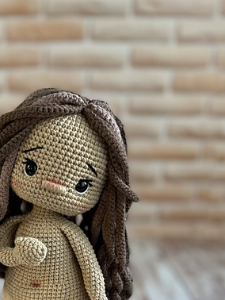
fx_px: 381
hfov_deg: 32.2
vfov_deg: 41.1
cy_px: 241
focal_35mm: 44
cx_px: 51
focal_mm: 5.7
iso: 125
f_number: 1.5
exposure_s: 1/108
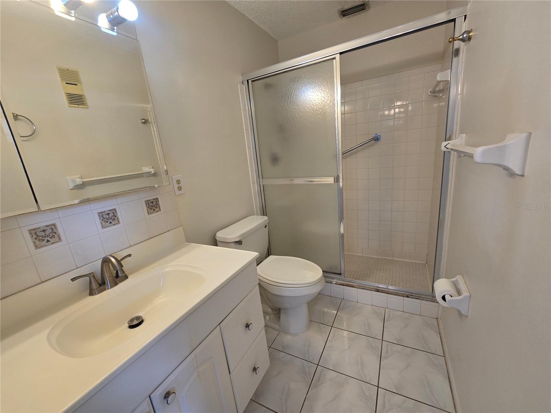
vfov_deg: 89.9
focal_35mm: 13
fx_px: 207
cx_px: 276
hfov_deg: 106.2
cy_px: 206
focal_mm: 2.2
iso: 64
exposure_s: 1/60
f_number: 2.2
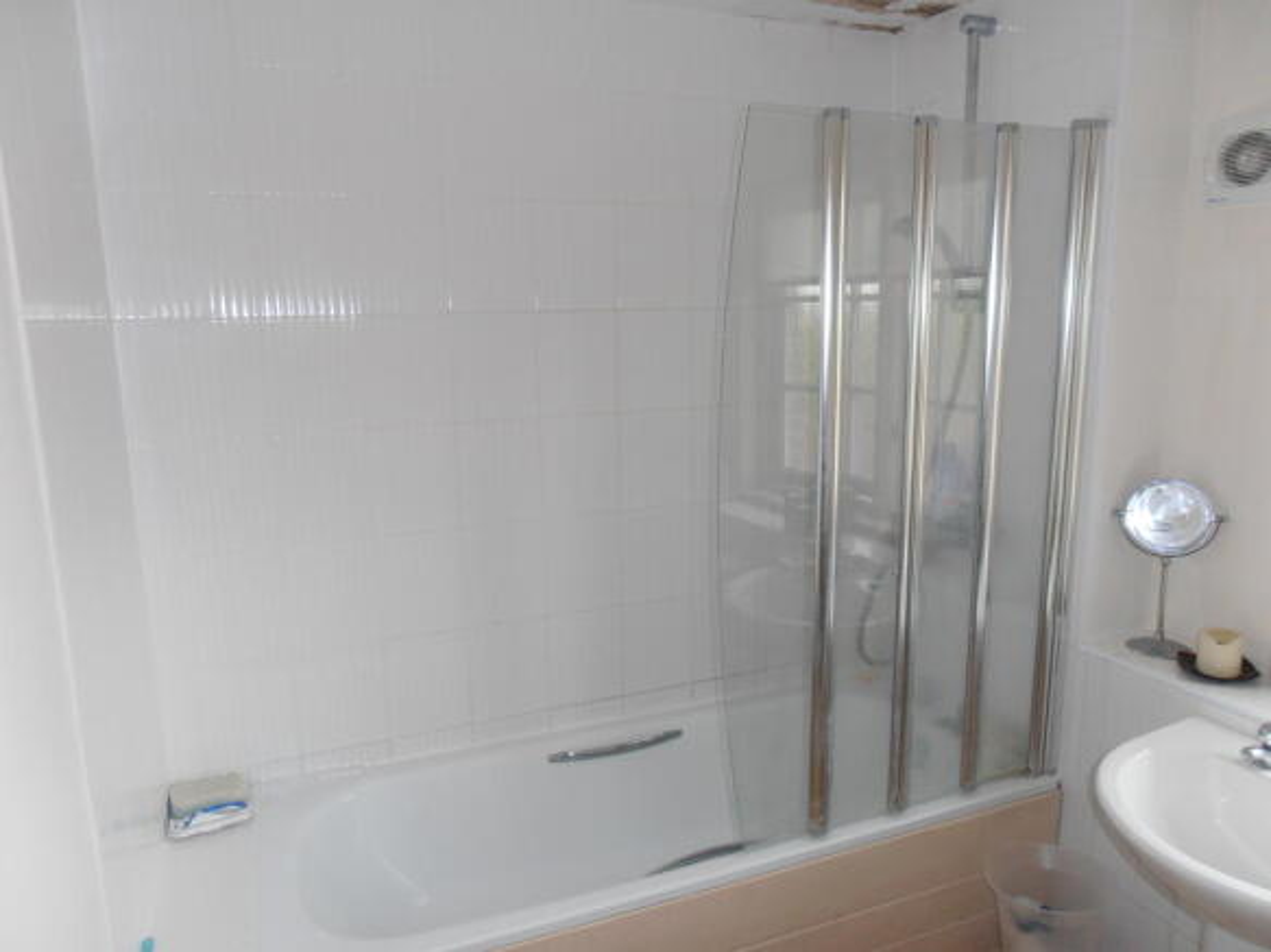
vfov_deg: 56.8
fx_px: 881
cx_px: 636
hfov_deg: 71.6
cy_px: 476
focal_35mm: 24
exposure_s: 1/30
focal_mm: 4.2
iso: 125
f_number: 3
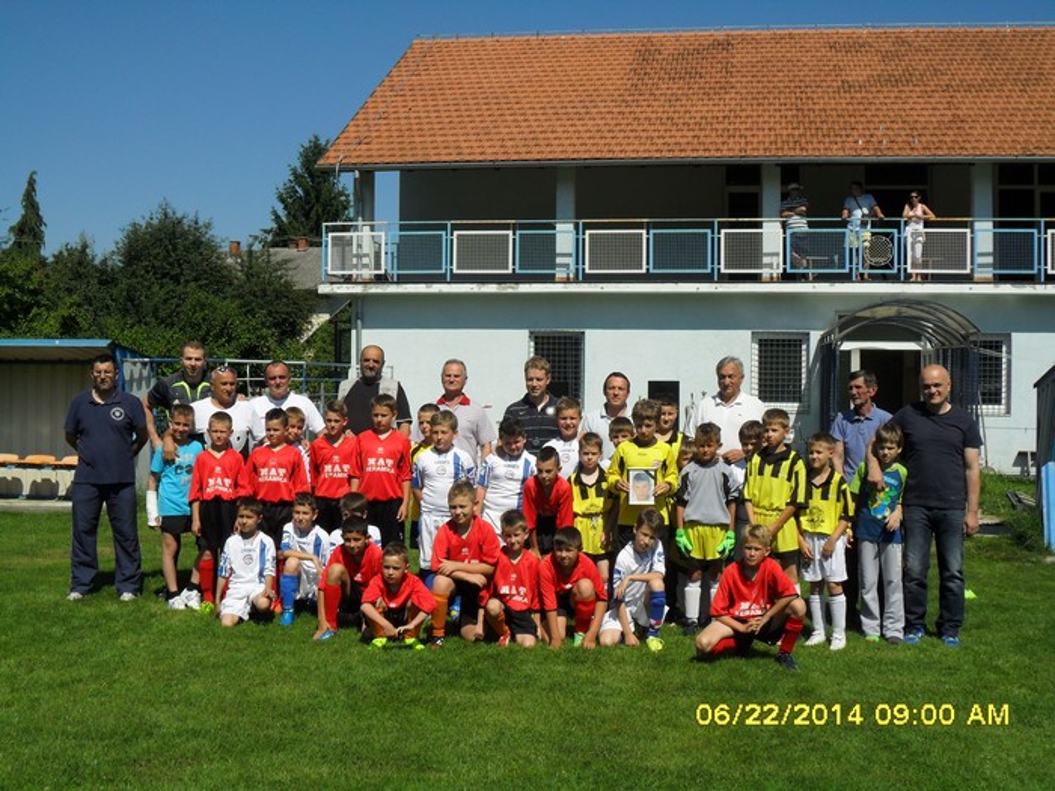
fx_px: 1341
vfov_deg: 32.9
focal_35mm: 44
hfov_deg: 42.9
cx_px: 528
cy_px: 396
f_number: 11.3
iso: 100
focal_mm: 7.8
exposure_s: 1/250
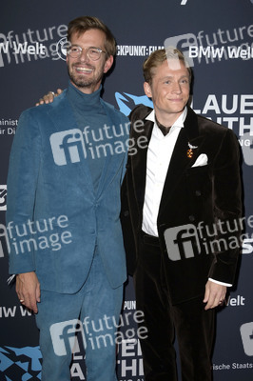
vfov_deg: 43.6
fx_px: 475
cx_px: 126
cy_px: 190
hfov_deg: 29.8
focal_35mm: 45
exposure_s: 1/250
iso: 400
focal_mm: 45
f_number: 5.6
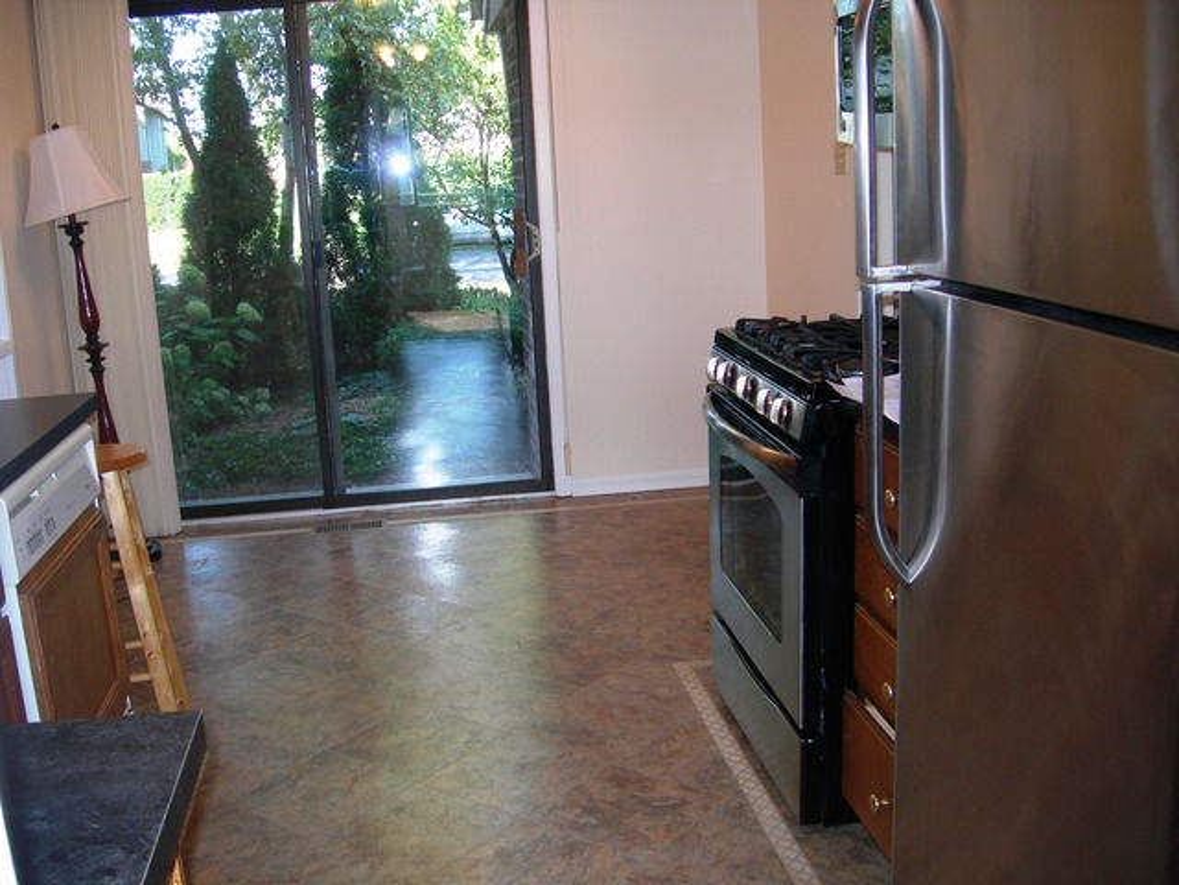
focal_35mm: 38
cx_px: 590
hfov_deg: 49.0
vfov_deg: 37.7
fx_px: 1294
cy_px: 442
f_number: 2.8
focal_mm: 7.8
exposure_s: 1/60.1
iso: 63
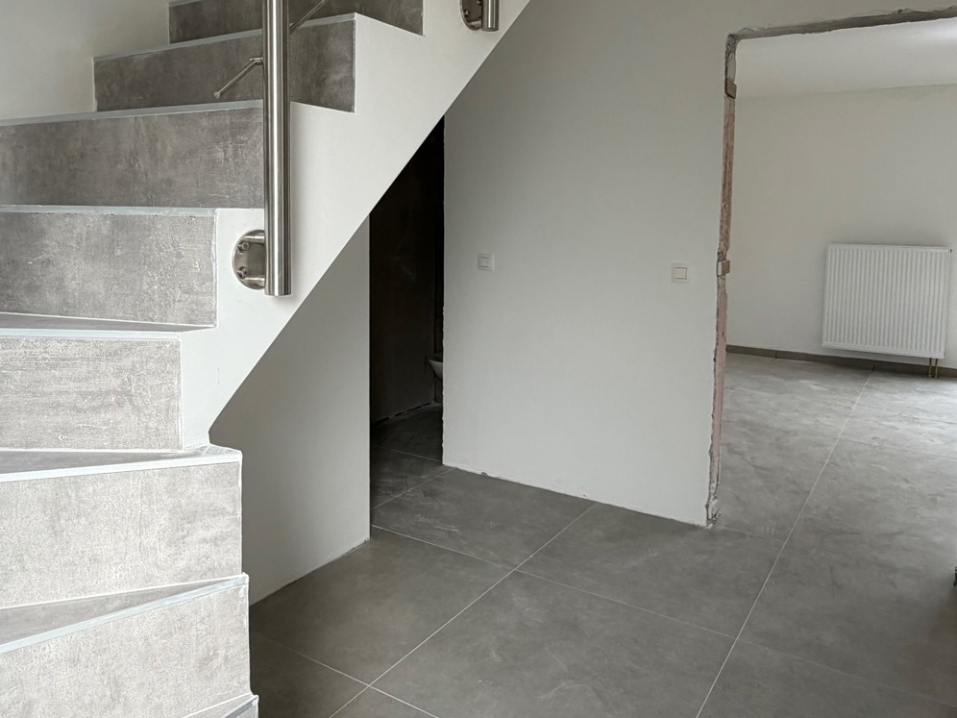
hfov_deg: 65.3
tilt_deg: -5.2
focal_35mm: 27
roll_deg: -0.1
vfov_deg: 50.9
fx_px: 746
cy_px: 272
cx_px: 496
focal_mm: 2.22
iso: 80
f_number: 2.2
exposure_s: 1/121
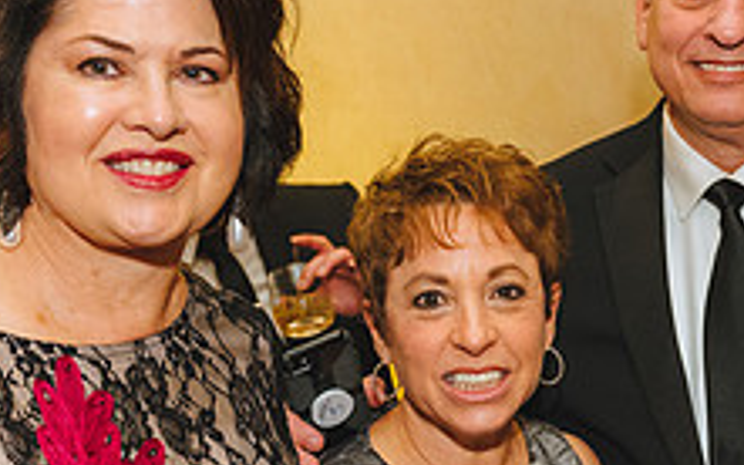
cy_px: 339
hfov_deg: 27.2
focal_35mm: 75
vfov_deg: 17.3
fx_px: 1520
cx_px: 545
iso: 3200
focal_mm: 28
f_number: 4
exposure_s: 1/125
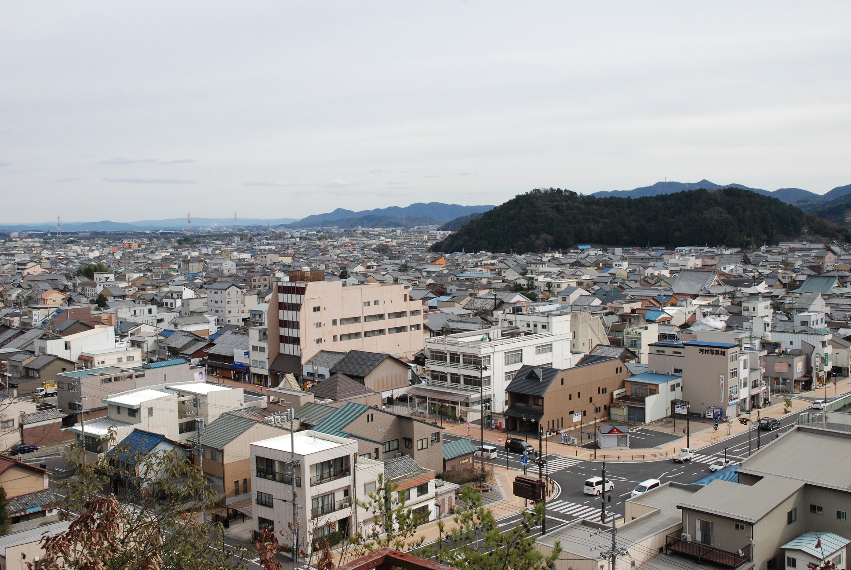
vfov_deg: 35.6
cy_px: 285
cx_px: 426
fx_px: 888
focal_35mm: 38
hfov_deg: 51.2
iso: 400
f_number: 10
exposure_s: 1/400
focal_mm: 25
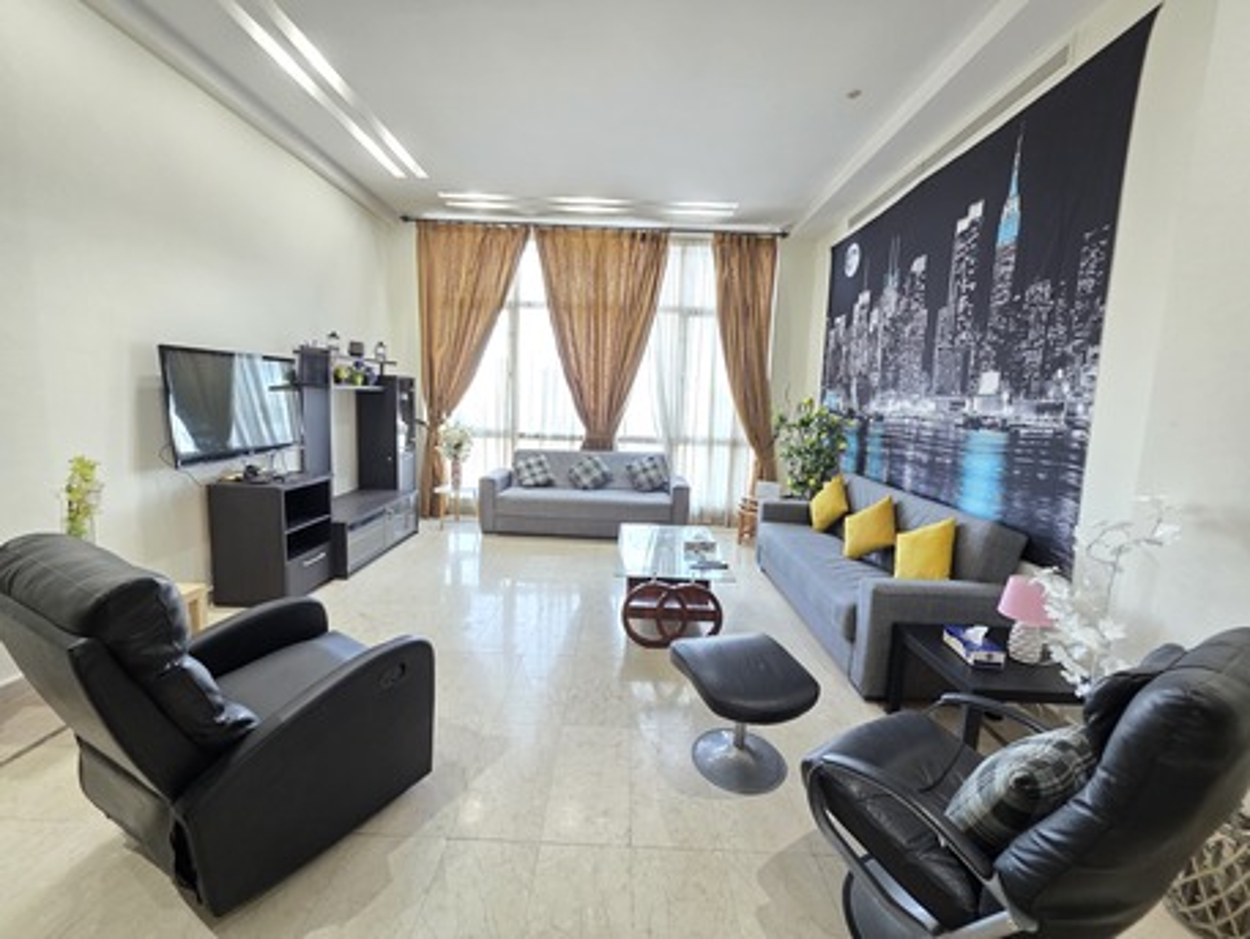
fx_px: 470
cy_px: 470
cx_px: 625
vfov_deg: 89.9
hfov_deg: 106.2
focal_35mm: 13
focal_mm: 2.2
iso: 320
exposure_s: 1/50
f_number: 1.9
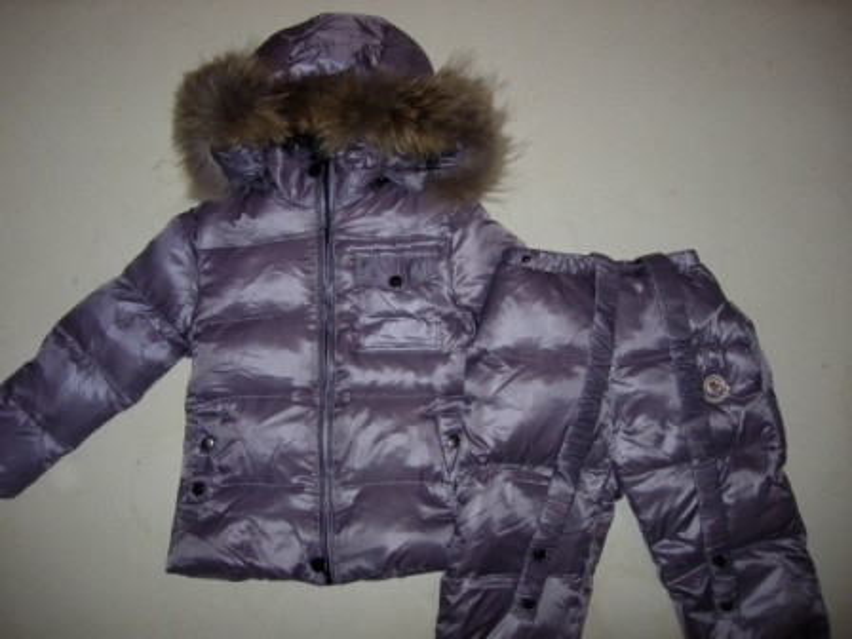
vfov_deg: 37.7
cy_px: 320
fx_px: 935
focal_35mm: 38
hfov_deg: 49.0
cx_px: 426
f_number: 2.8
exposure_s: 1/64
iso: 79
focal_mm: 7.8
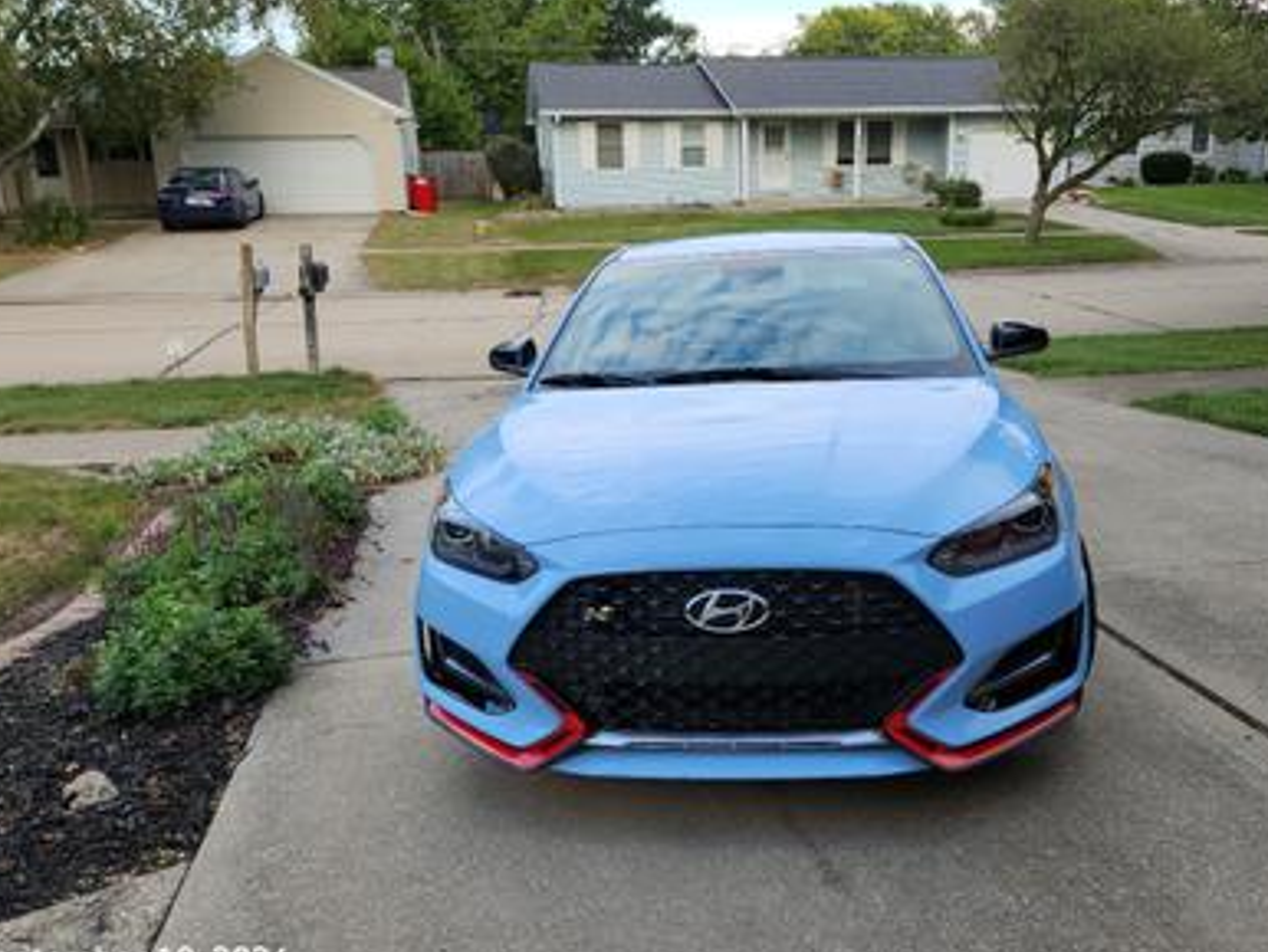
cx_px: 723
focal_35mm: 30
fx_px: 1100
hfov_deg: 59.7
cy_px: 440
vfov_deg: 46.8
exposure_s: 1/250
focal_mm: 5.4
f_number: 1.8
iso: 20
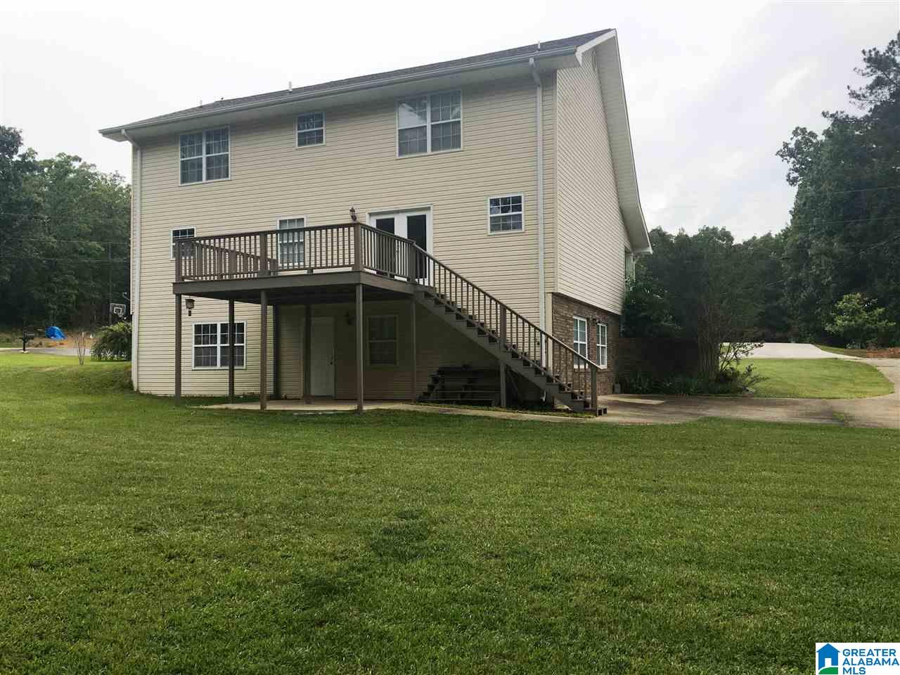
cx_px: 450
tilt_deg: +2.4
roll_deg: +0.2
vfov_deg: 48.2
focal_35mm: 29
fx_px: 754
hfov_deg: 61.7
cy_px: 338
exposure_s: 1/668
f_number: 2.2
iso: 25
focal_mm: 4.15
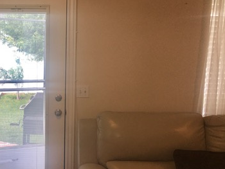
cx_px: 46
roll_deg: -0.2
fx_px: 345
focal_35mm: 53
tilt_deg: -8.3
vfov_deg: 27.5
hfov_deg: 35.0
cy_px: 100
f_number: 2.2
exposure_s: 1/44
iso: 25
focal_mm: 4.15
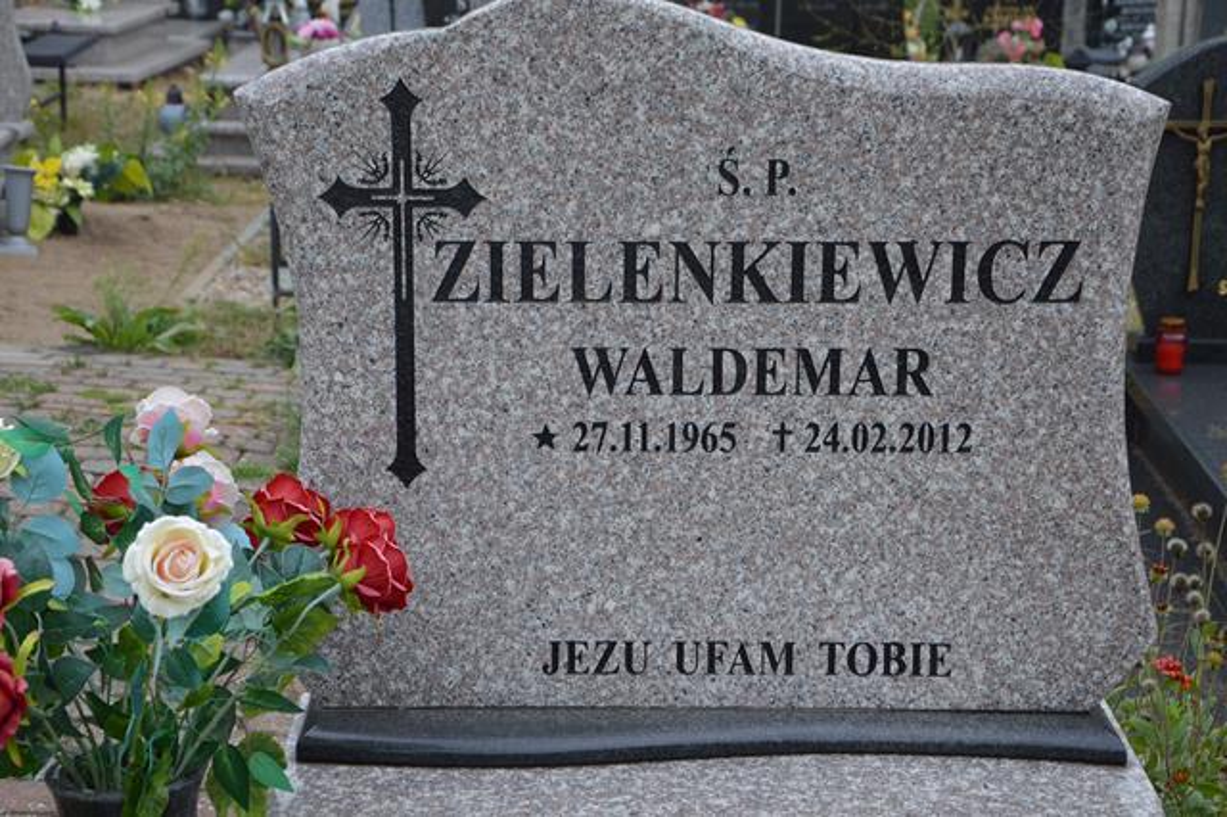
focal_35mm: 72
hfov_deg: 28.1
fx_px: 2453
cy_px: 408
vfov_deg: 18.9
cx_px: 614
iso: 100
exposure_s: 1/125
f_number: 5.6
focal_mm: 48
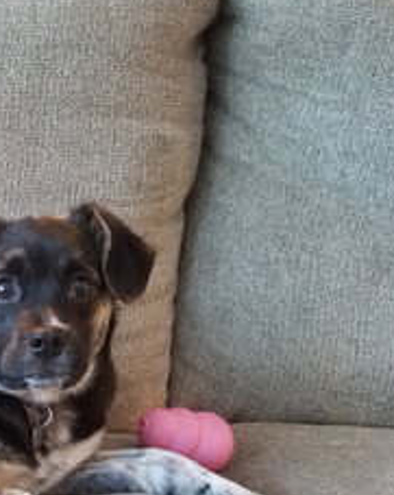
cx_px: -111
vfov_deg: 32.7
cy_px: 398
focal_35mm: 56
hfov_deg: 24.0
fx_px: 818
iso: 200
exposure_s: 1/13
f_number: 1.7
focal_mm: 4.2
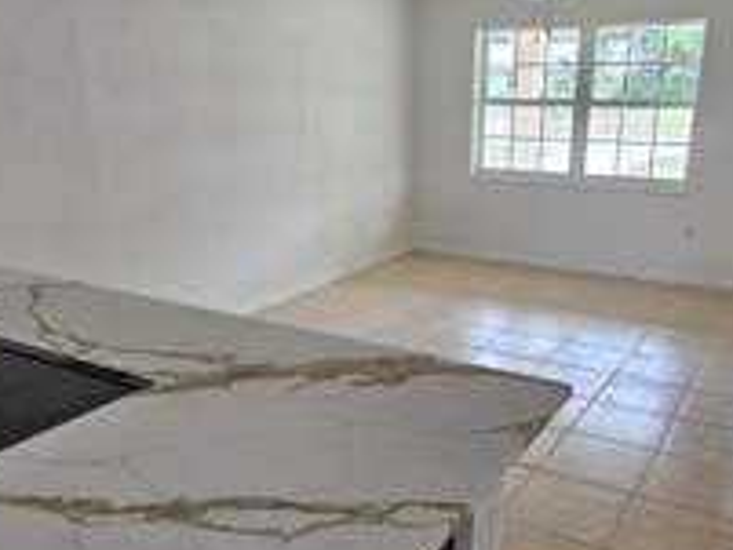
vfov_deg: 45.3
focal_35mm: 31
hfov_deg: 58.1
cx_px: 412
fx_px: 657
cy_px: 322
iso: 160
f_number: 2.2
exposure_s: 1/60
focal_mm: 2.2
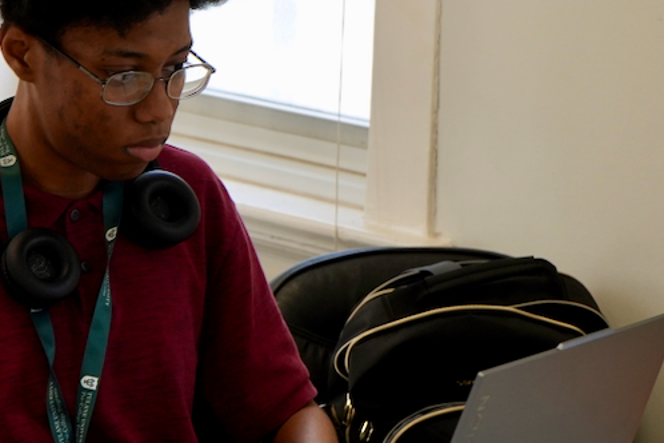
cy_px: 311
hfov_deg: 11.3
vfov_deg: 7.6
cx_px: -36
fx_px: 3320
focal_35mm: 180
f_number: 5.6
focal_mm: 70
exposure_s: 1/160
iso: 1000
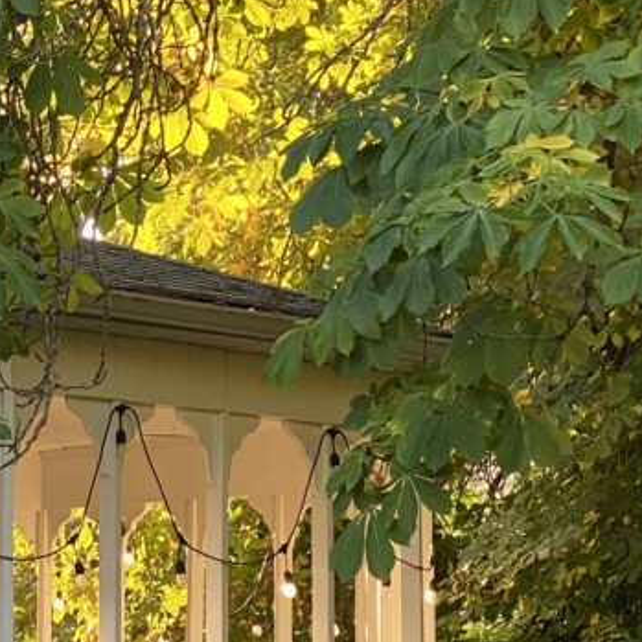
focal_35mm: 158
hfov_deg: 10.9
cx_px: -92
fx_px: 3315
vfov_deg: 11.1
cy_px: 337
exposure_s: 1/121
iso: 64
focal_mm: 6
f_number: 2
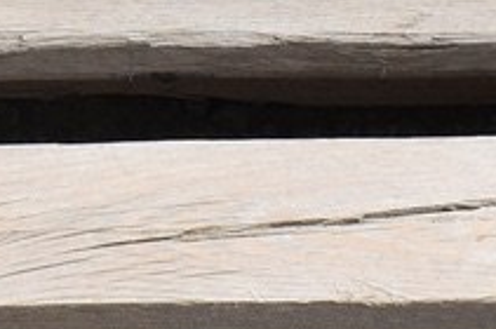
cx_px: -355
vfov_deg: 5.7
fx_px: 3233
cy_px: -219
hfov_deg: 8.5
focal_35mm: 235
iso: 100
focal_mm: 22
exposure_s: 1/320
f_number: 9
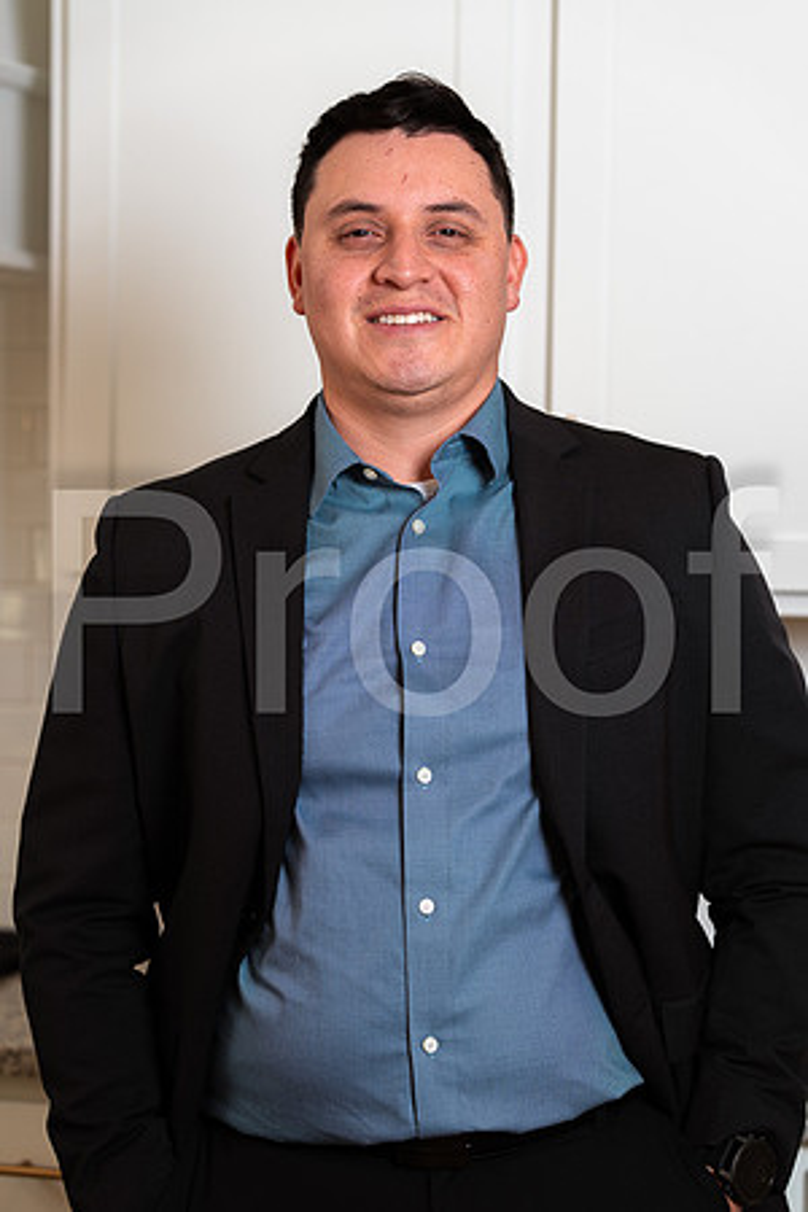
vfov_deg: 23.9
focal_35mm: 85
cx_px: 404
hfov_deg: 16.1
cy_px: 606
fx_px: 2861
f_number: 3.2
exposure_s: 1/160
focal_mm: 85
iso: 50
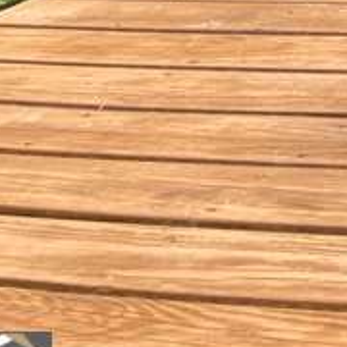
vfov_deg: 12.3
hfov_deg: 11.5
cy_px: -335
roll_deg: +5.4
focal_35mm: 126
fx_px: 1429
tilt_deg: -5.5
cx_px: 817
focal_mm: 5.1
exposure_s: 1/581
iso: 32
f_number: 1.6
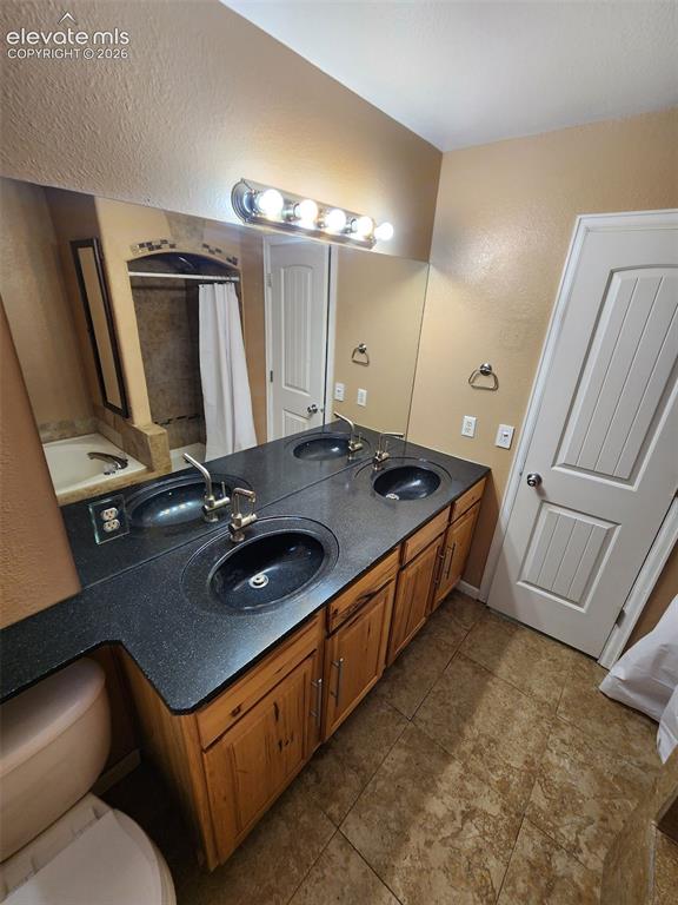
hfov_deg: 89.9
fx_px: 339
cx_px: 339
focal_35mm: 13
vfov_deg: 106.2
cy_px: 452
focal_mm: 2.2
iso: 125
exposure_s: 1/60
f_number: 2.2
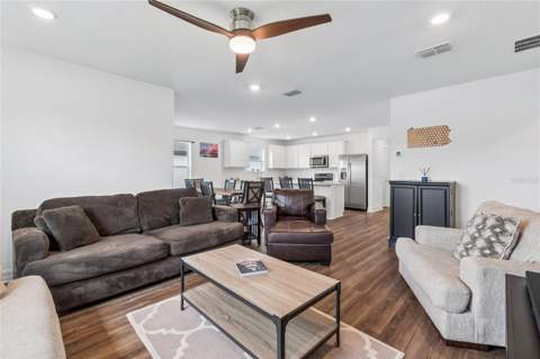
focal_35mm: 15
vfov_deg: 77.2
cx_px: 270
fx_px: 225
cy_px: 180
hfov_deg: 100.4
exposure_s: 1/5
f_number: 7.1
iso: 100
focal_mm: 10
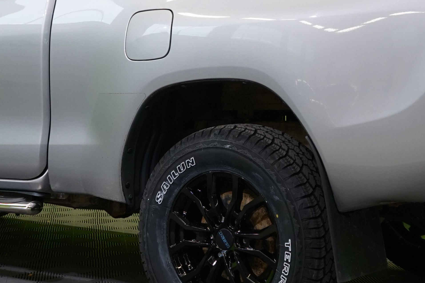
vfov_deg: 14.5
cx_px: 201
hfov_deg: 21.7
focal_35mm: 94
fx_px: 1110
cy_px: 64
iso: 640
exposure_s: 1/30
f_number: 6.3
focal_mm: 30
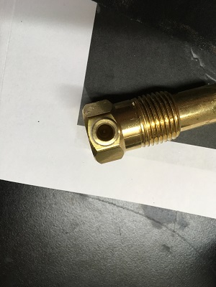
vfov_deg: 61.7
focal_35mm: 29
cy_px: 144
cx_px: 108
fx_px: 241
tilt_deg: -83.5
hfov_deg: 48.2
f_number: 2.2
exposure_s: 1/30
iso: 80
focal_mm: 4.15
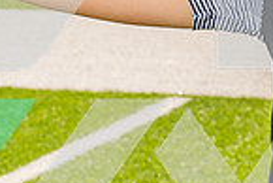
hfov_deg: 7.3
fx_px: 2125
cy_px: -29
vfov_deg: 4.9
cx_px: 326
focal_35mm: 280
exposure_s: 1/250
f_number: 10
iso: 320
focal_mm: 70
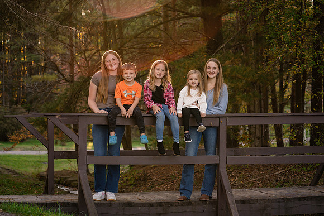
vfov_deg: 13.7
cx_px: 163
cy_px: 127
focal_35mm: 100
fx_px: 897
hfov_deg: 20.5
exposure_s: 1/320
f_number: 4
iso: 400
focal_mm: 85
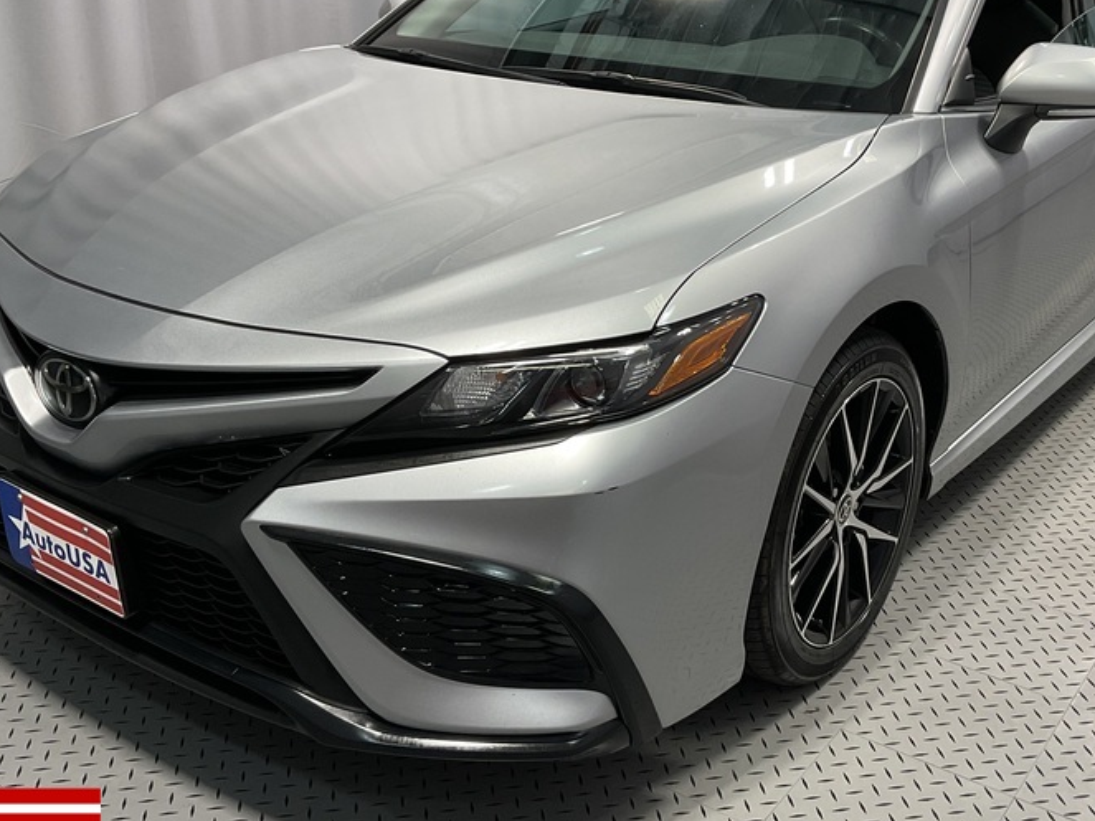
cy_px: 334
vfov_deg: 34.2
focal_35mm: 42
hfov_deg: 44.7
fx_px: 1328
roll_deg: -0.2
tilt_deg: -19.4
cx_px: 629
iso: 40
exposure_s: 1/120
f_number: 1.8
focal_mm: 3
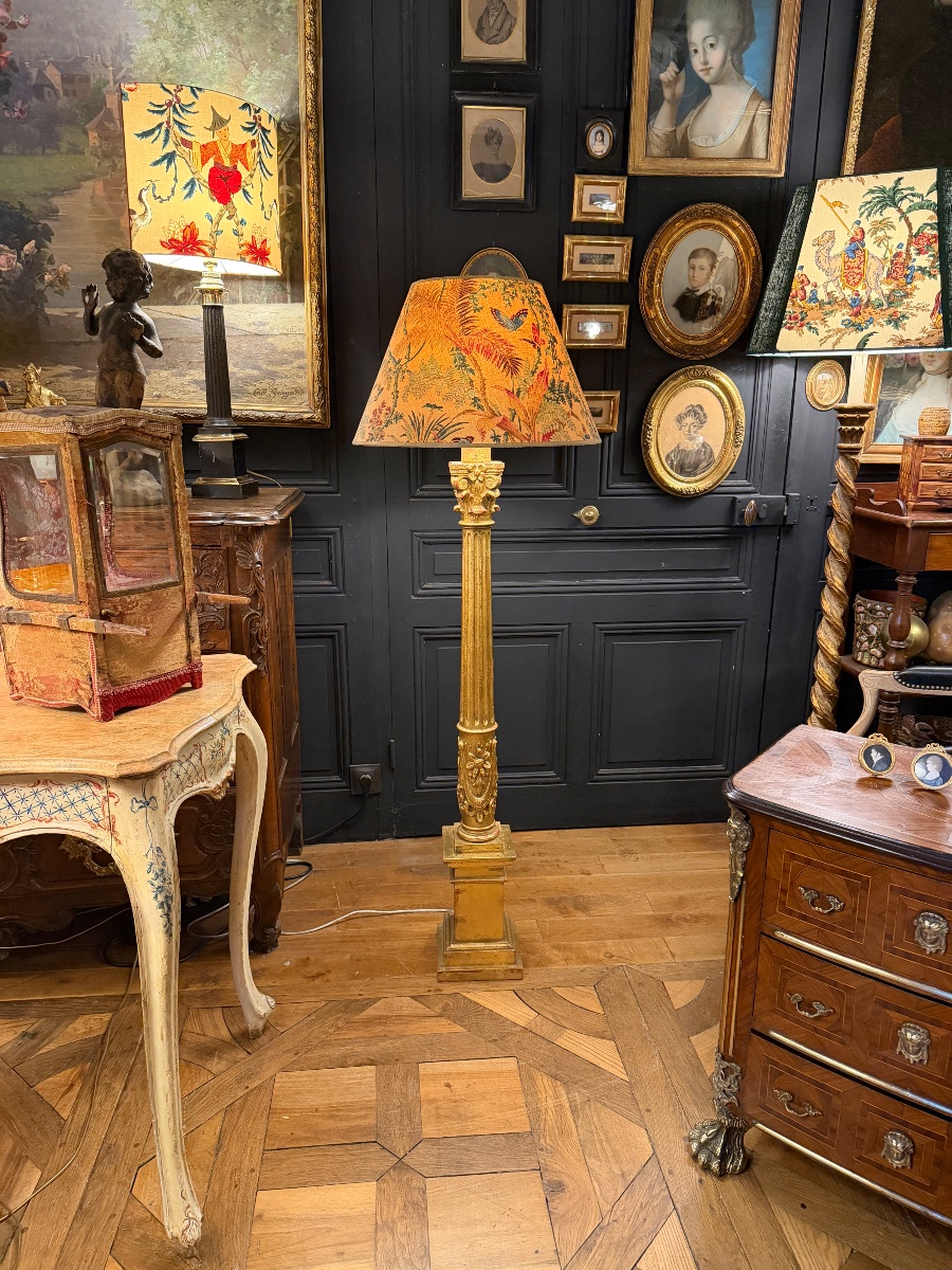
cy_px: 635
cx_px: 476
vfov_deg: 71.6
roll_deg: -0.2
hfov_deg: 56.8
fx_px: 880
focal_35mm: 24
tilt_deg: -14.7
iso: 800
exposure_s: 1/50
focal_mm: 6.76
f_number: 1.78
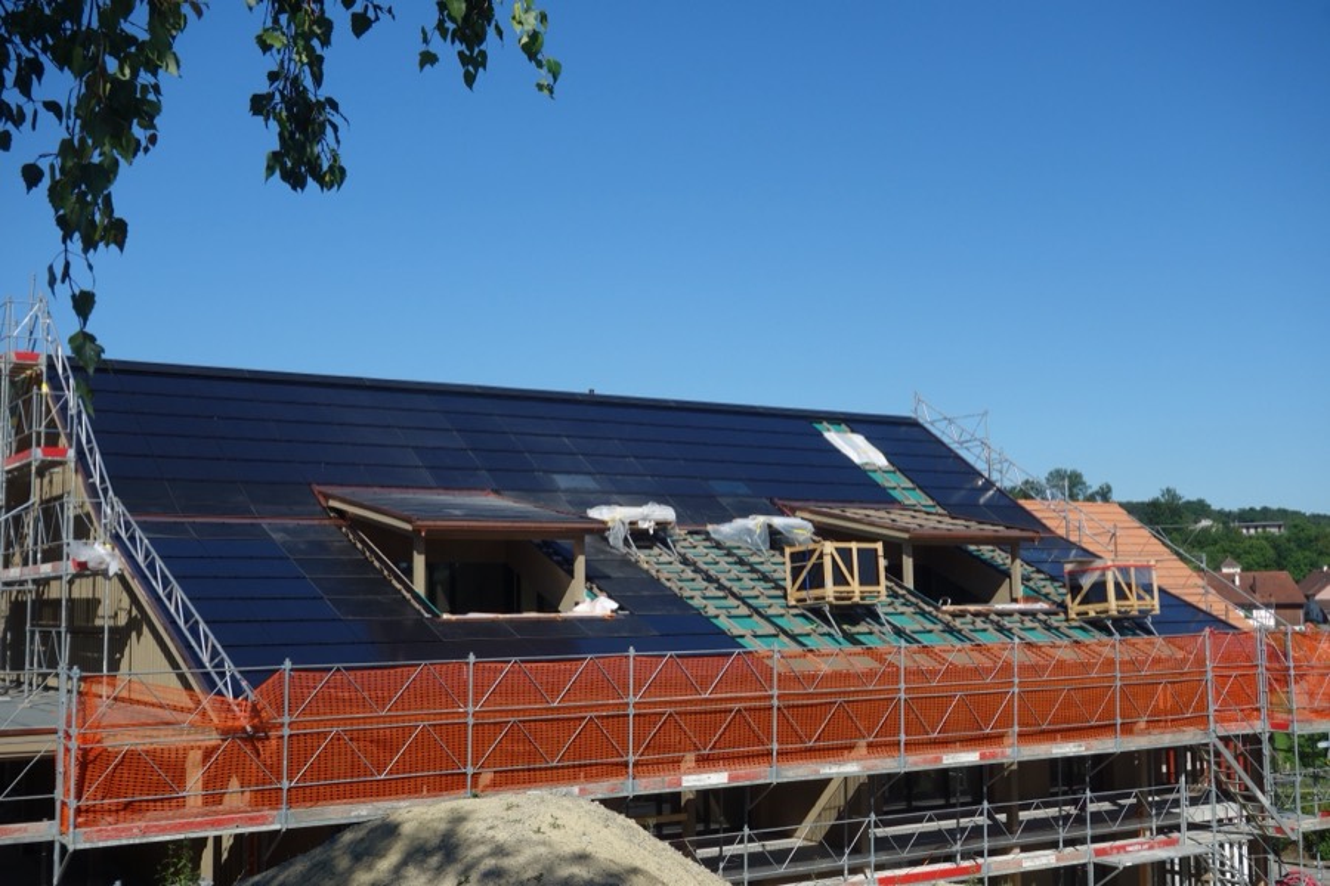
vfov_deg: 31.2
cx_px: 665
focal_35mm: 43
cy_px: 443
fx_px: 1588
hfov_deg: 45.4
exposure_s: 1/640
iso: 125
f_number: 5.6
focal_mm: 16.01
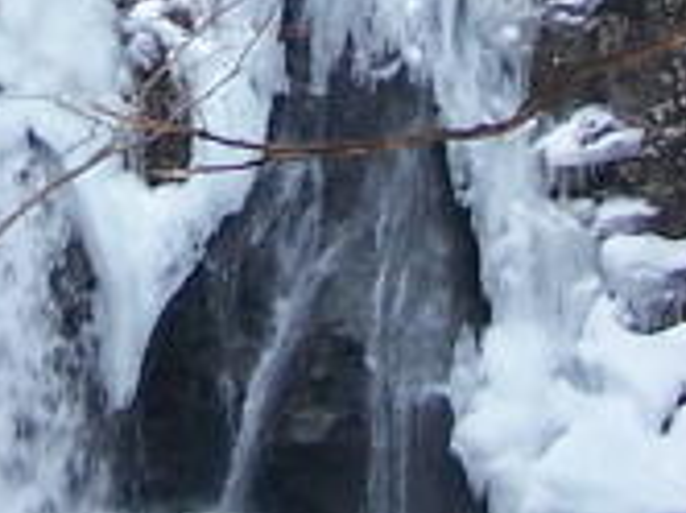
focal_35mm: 235
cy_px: -381
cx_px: 178
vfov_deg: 6.2
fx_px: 4650
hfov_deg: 8.4
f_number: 2.8
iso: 80
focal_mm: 6.3
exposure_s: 1/80
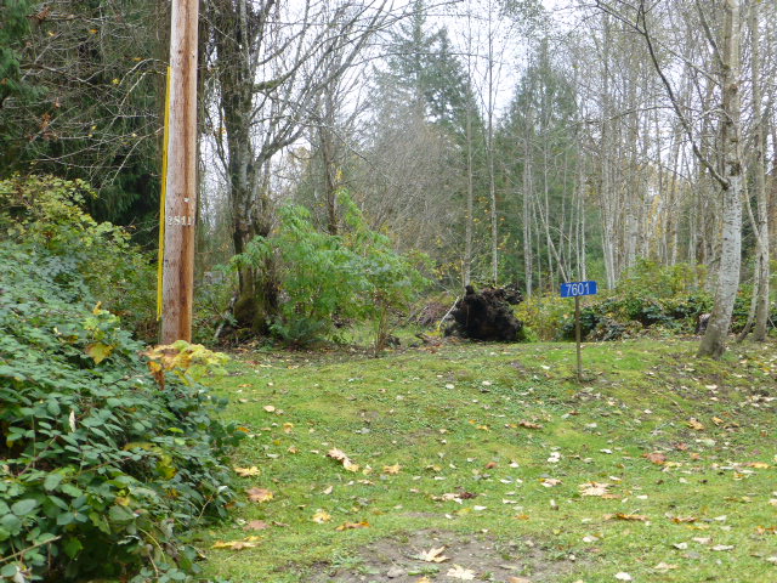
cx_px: 388
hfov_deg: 45.8
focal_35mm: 41
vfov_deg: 35.1
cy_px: 292
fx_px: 920
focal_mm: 7.4
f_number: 3.9
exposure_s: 1/60
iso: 125
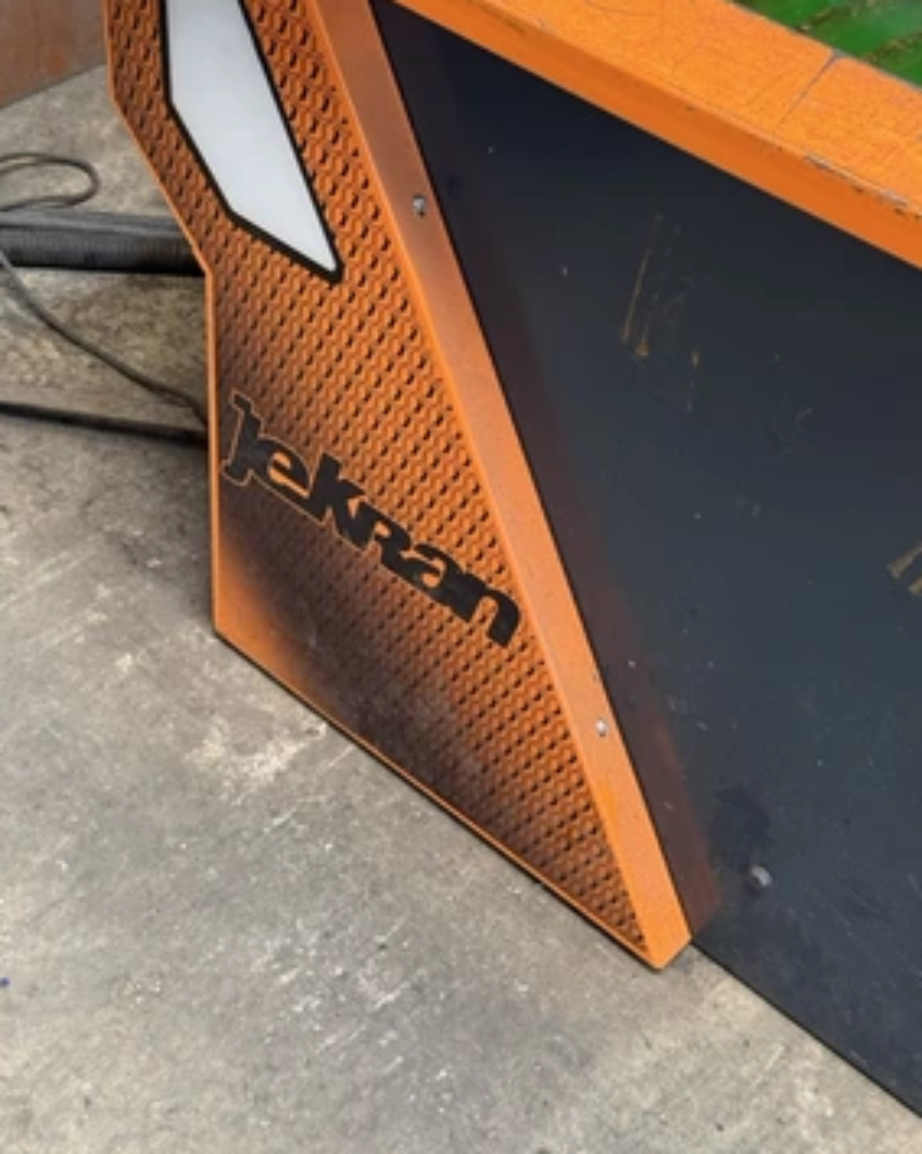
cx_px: 472
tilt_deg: -42.3
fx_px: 1809
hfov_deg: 28.6
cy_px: 509
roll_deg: -7.1
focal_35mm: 53
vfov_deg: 35.3
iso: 250
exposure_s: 1/40
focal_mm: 6.76
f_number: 1.78
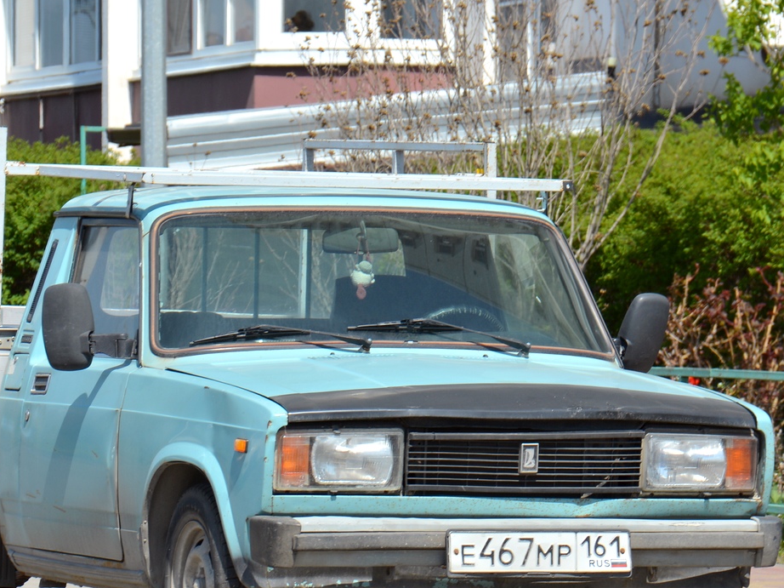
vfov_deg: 4.9
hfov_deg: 6.5
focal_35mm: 305
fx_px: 6906
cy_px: 337
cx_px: 339
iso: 110
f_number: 8
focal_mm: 130
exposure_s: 1/250
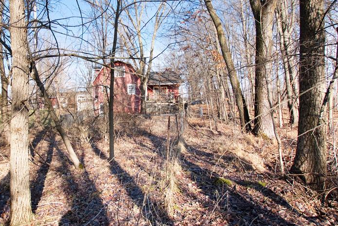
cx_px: 117
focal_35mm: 22
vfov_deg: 57.1
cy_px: 97
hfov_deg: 76.5
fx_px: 207
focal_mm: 10
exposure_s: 1/125
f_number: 6.3
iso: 250
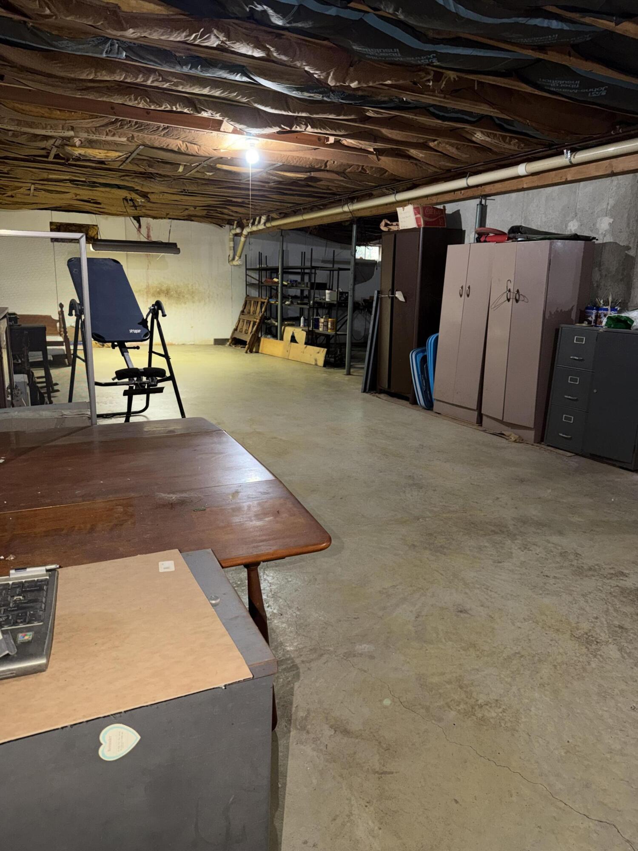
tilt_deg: -13.6
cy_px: 426
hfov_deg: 56.8
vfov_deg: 71.6
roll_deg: -2.4
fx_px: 590
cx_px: 319
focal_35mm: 24
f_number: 1.78
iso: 160
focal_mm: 6.76
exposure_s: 1/13
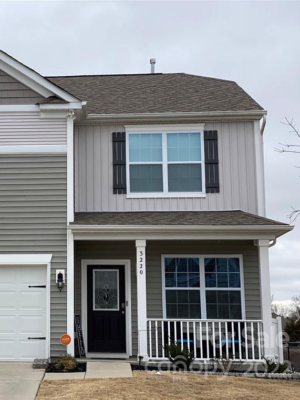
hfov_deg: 20.6
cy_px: 201
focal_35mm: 70
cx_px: 33
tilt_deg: +11.1
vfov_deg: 27.8
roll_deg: -1.4
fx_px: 809
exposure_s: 1/353
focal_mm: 6
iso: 20
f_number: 2
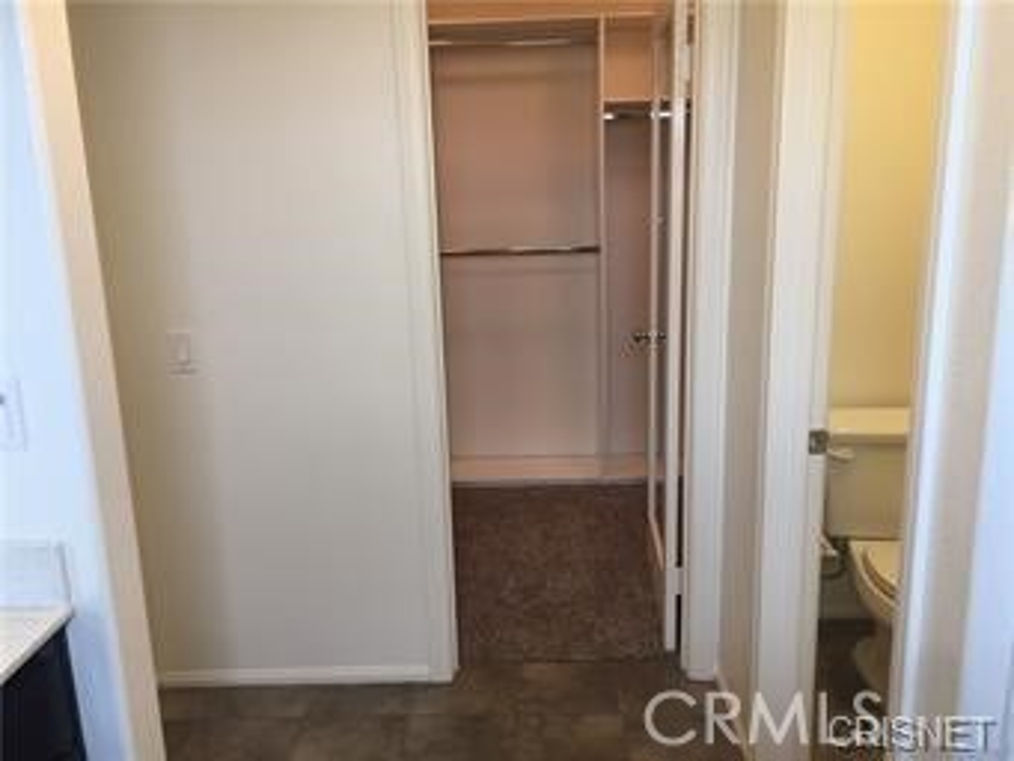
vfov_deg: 48.3
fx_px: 850
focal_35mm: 29
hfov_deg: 61.6
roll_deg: +0.0
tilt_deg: -13.6
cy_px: 380
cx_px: 507
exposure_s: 1/33
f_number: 2.2
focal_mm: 4.15
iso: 40
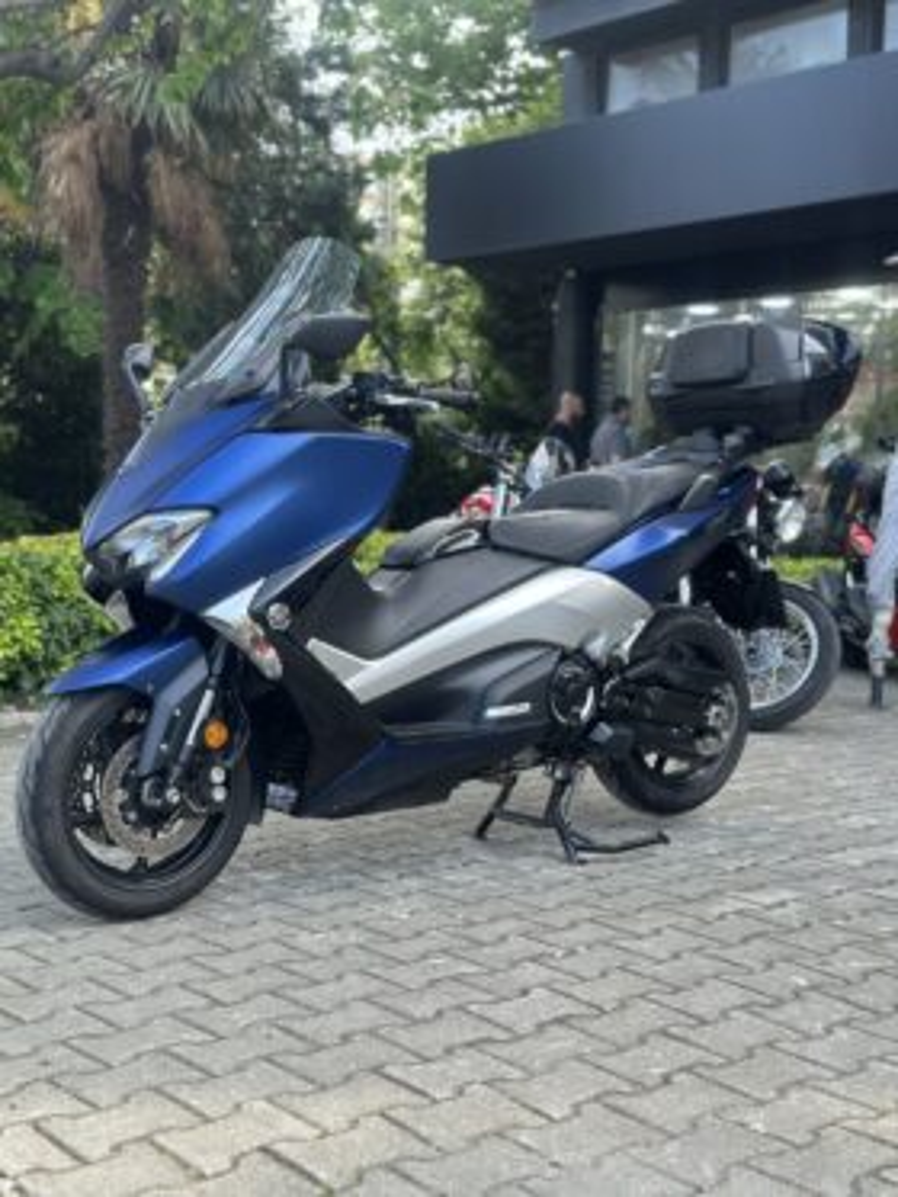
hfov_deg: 30.3
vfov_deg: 39.6
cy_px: 598
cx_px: 449
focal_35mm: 48
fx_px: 1659
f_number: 1.78
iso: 80
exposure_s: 1/318
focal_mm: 6.86
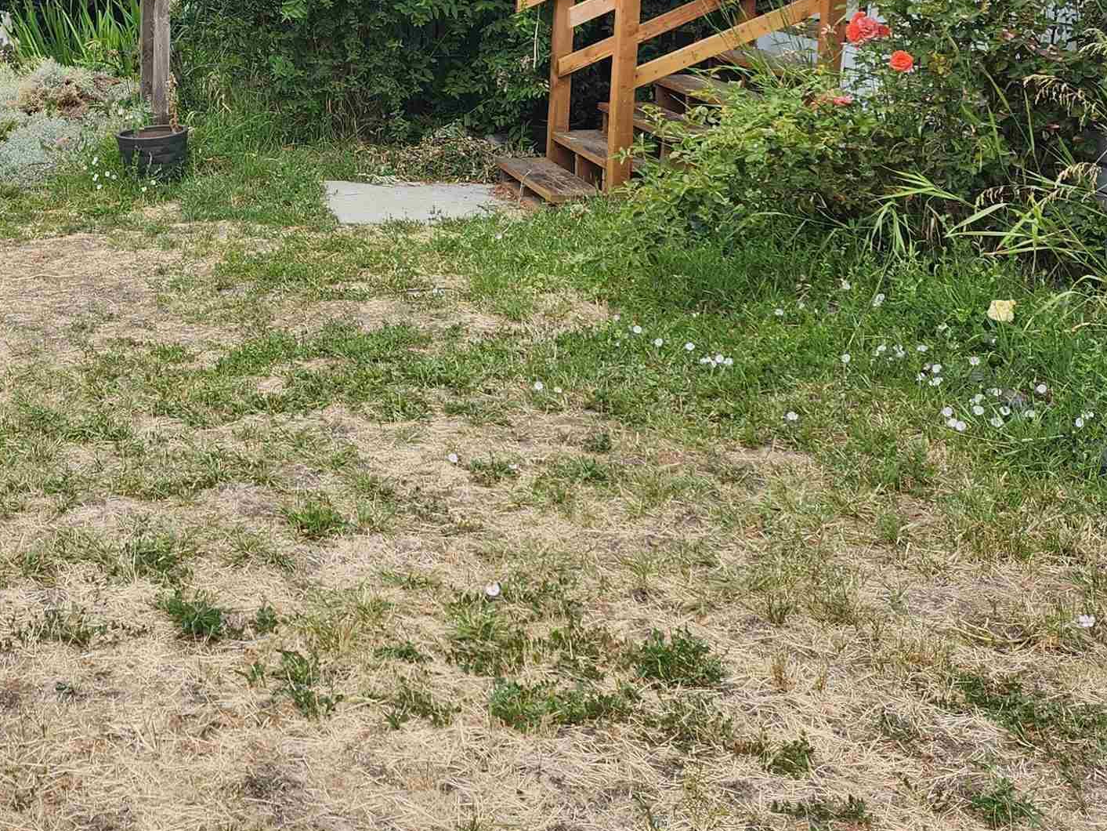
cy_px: 50
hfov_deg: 35.7
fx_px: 1599
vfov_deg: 27.8
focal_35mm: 50
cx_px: 94
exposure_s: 1/207
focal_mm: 5.54
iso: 25
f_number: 1.8
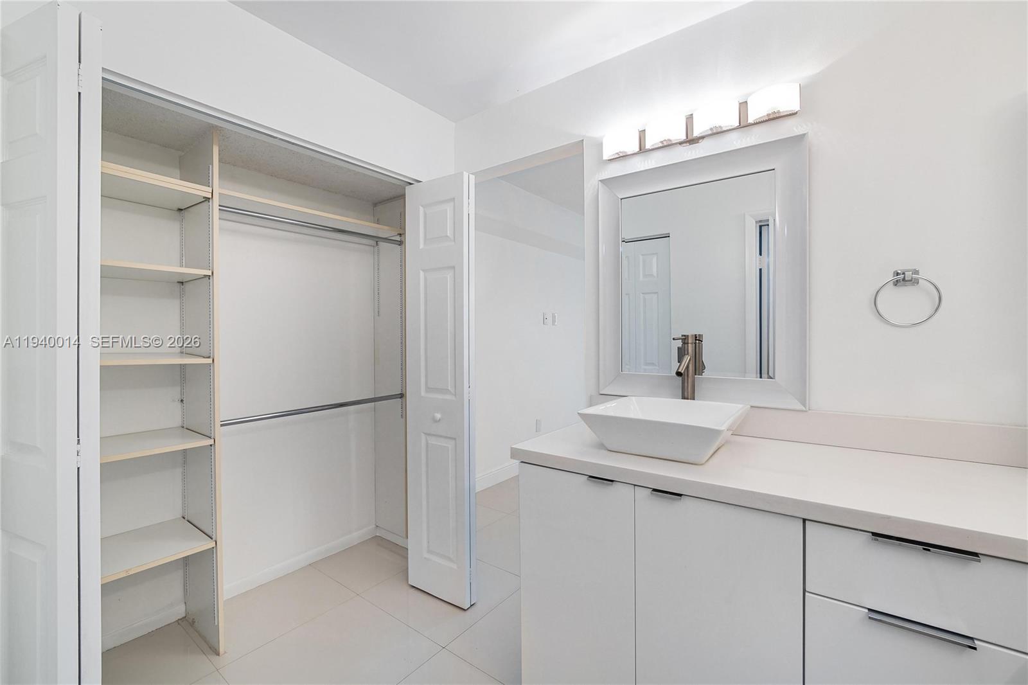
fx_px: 457
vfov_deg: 73.7
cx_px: 514
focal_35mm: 16
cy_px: 342
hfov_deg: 96.7
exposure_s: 1/8
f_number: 5.6
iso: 100
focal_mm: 8
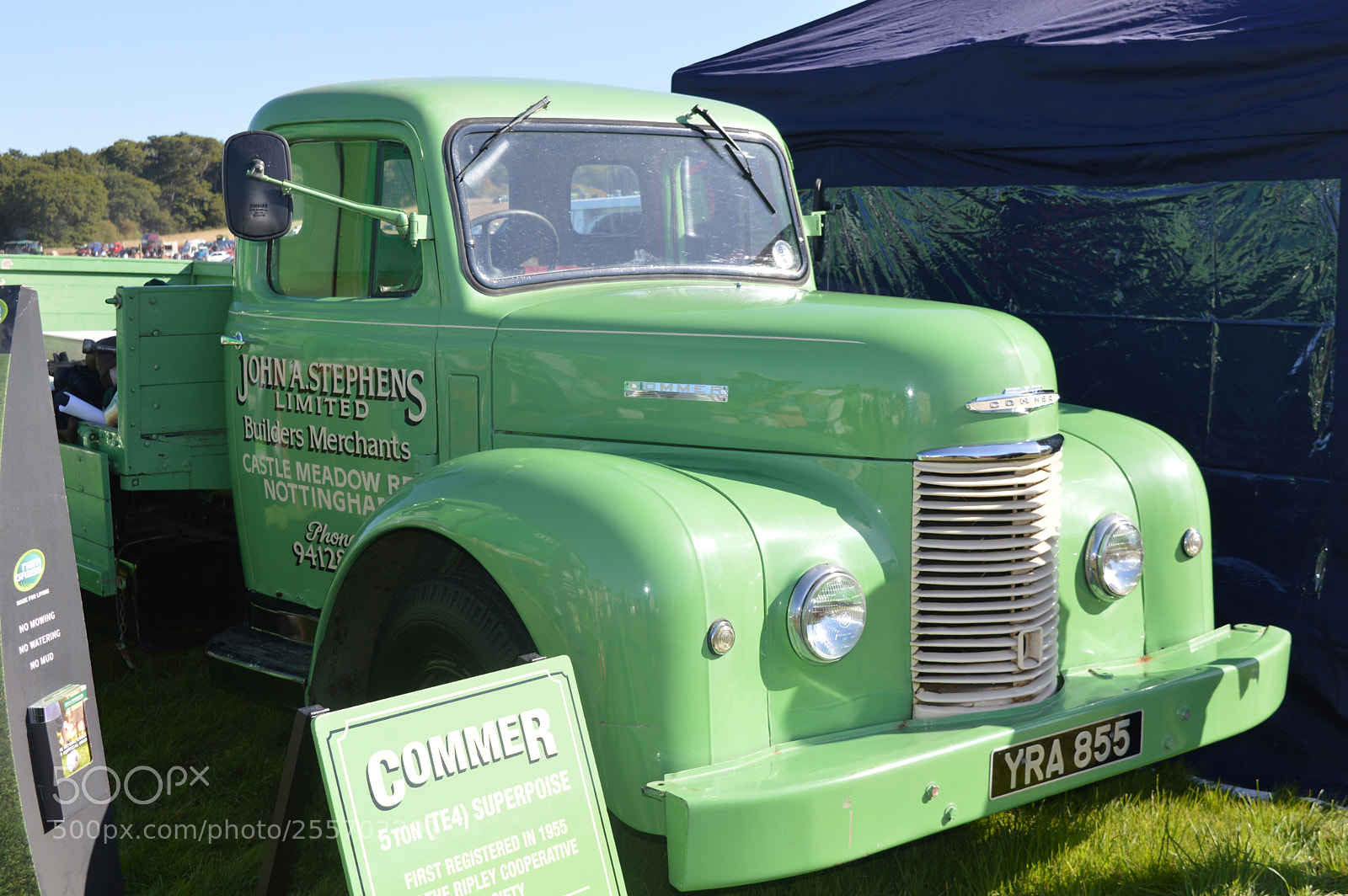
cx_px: 674
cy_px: 448
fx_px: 1796
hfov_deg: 41.1
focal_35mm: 48
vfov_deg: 28.0
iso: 100
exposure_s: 1/200
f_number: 9
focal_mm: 32
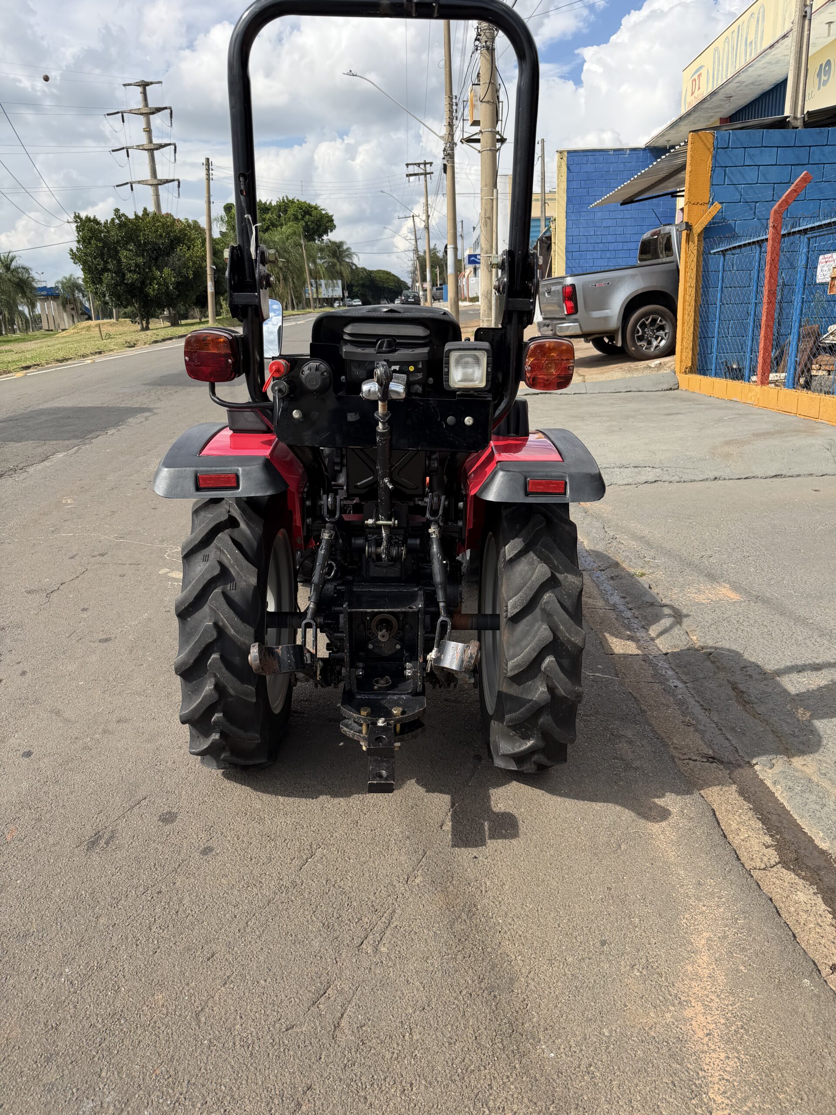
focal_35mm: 24
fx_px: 773
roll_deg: +1.4
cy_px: 558
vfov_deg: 71.6
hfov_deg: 56.8
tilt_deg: -16.7
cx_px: 418
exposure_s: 1/3953
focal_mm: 6.76
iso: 80
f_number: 1.78
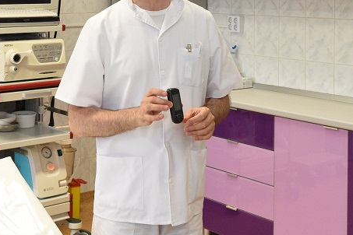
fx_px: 735
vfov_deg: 17.8
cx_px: 130
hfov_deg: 26.9
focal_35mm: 75
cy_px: 10
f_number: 4.5
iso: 3200
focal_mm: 34
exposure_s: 1/125
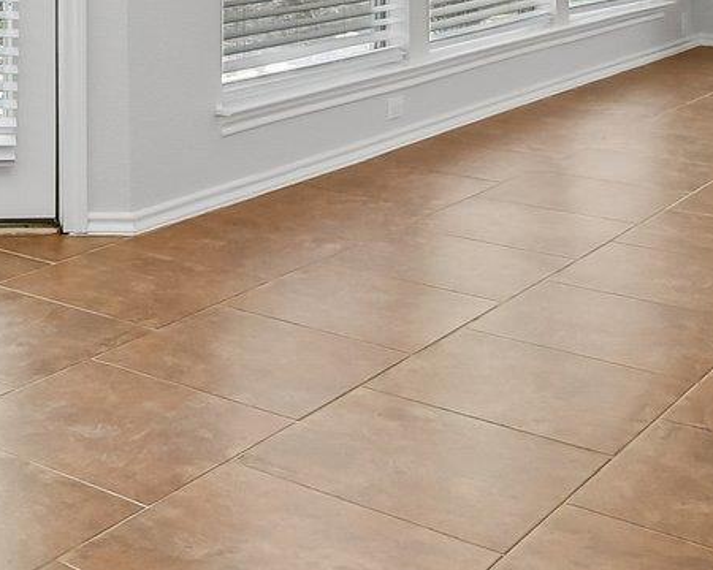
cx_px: -59
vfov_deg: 20.8
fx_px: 1351
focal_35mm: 64
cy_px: -249
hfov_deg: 27.3
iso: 400
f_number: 8
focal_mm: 10
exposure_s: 1/50
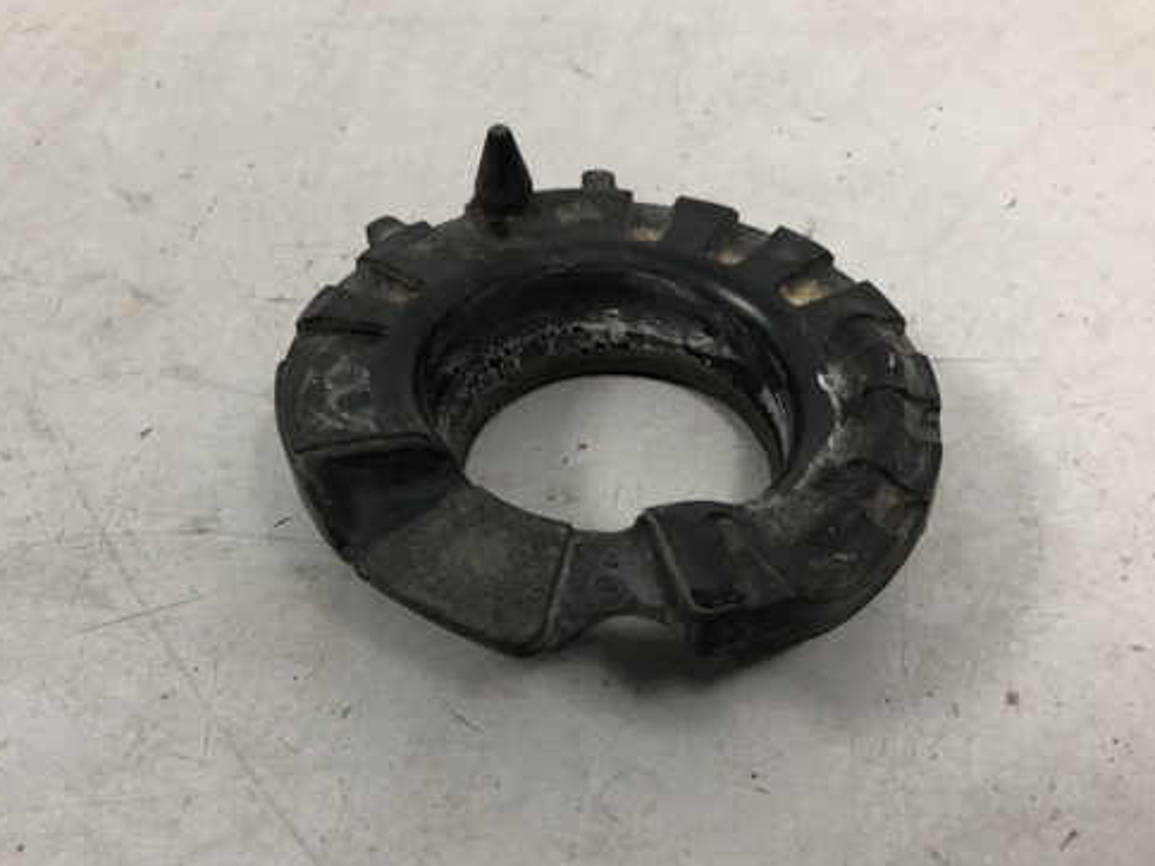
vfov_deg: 38.5
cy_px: 508
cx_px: 504
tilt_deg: -50.9
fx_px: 1235
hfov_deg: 50.0
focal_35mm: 37
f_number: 1.8
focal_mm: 4
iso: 40
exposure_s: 1/25
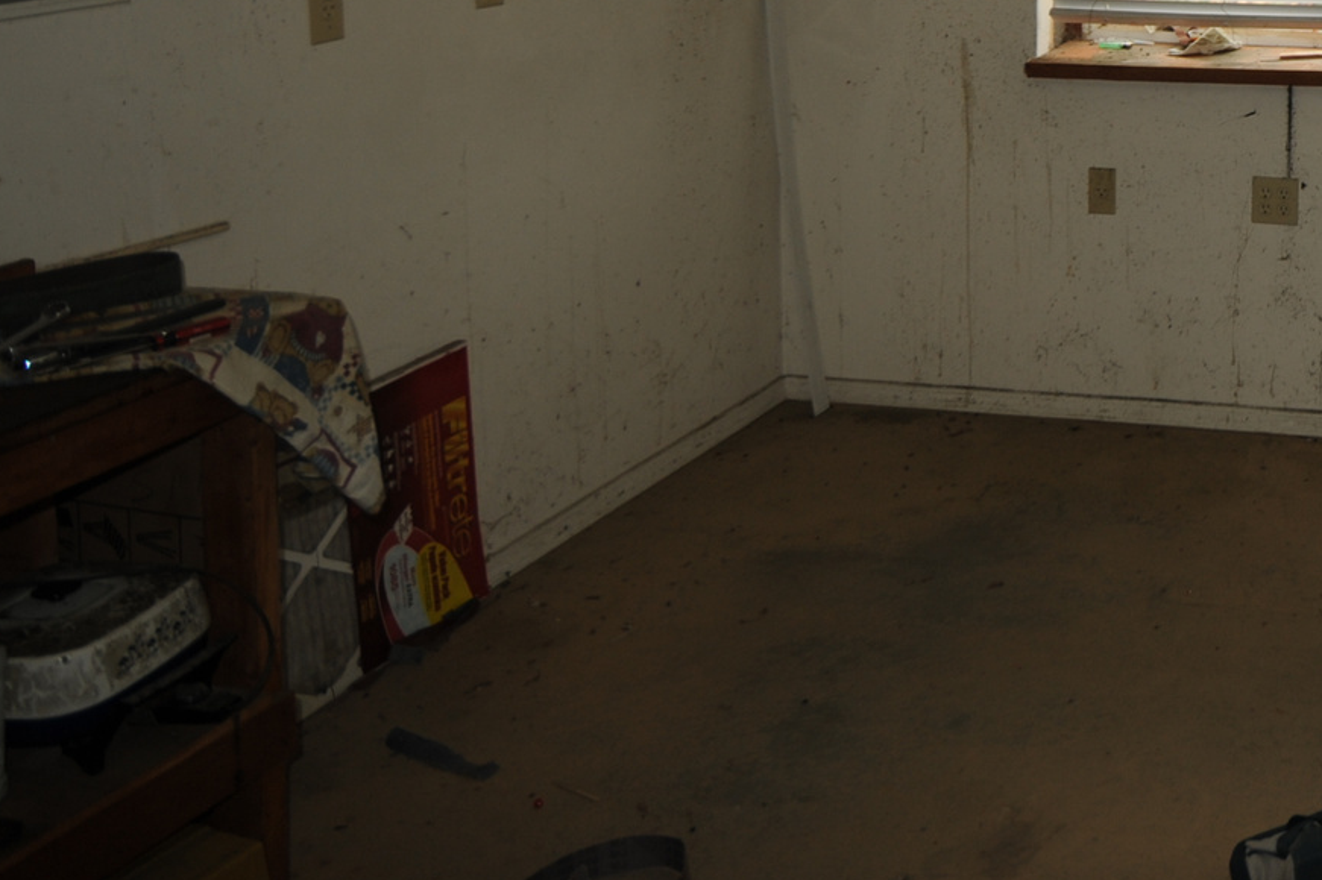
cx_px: 1459
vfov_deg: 26.1
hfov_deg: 35.7
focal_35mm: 47
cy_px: -129
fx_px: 1725
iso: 280
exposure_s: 1/125
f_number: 5.6
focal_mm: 20
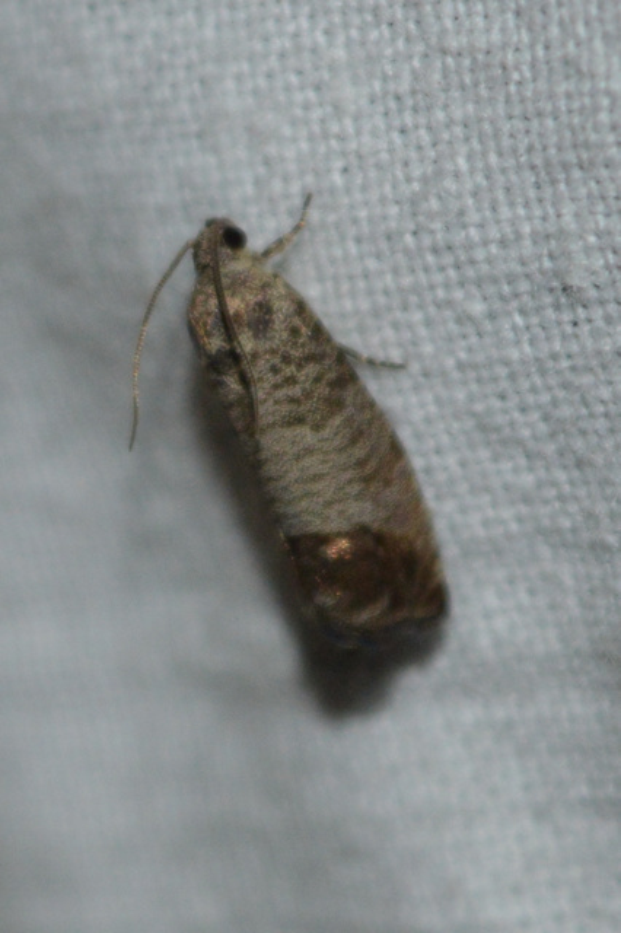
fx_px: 2137
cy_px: 466
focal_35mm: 82
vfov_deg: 24.6
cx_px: 310
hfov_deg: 16.5
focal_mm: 55
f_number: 5.6
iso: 640
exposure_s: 1/60
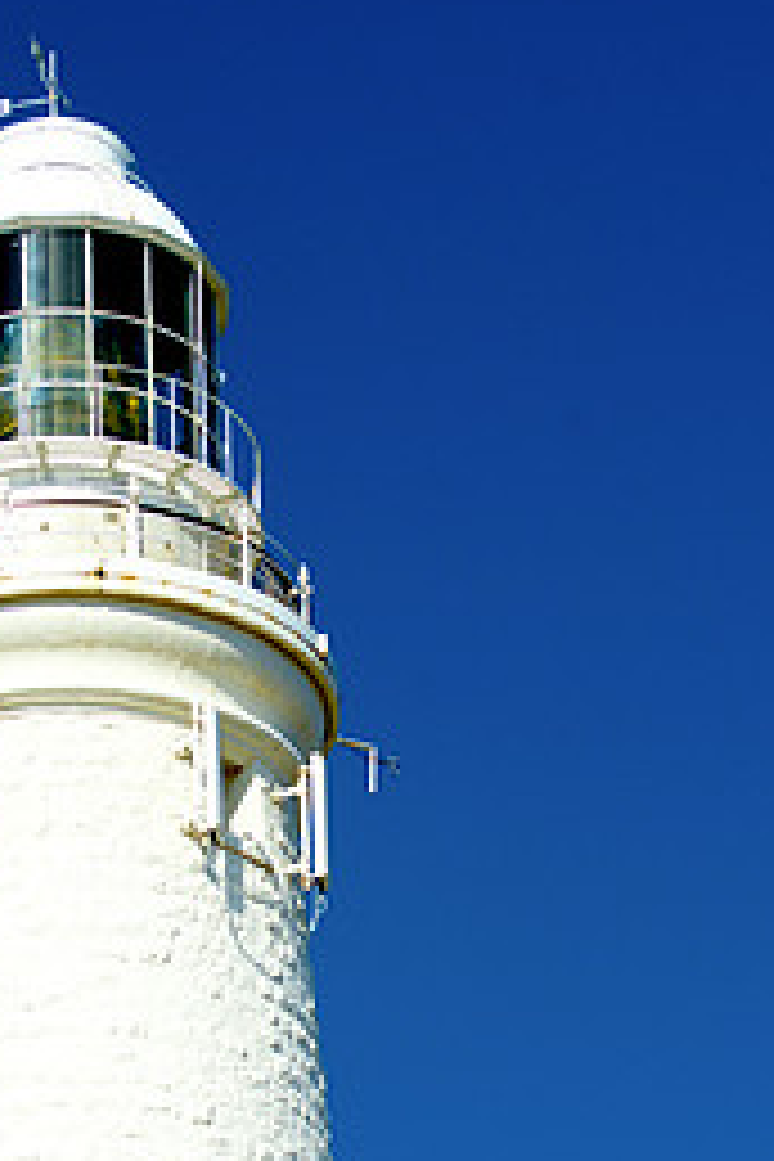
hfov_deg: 7.0
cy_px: 873
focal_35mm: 196
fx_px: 6316
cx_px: 248
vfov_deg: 10.5
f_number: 13
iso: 200
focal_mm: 75
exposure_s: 1/400
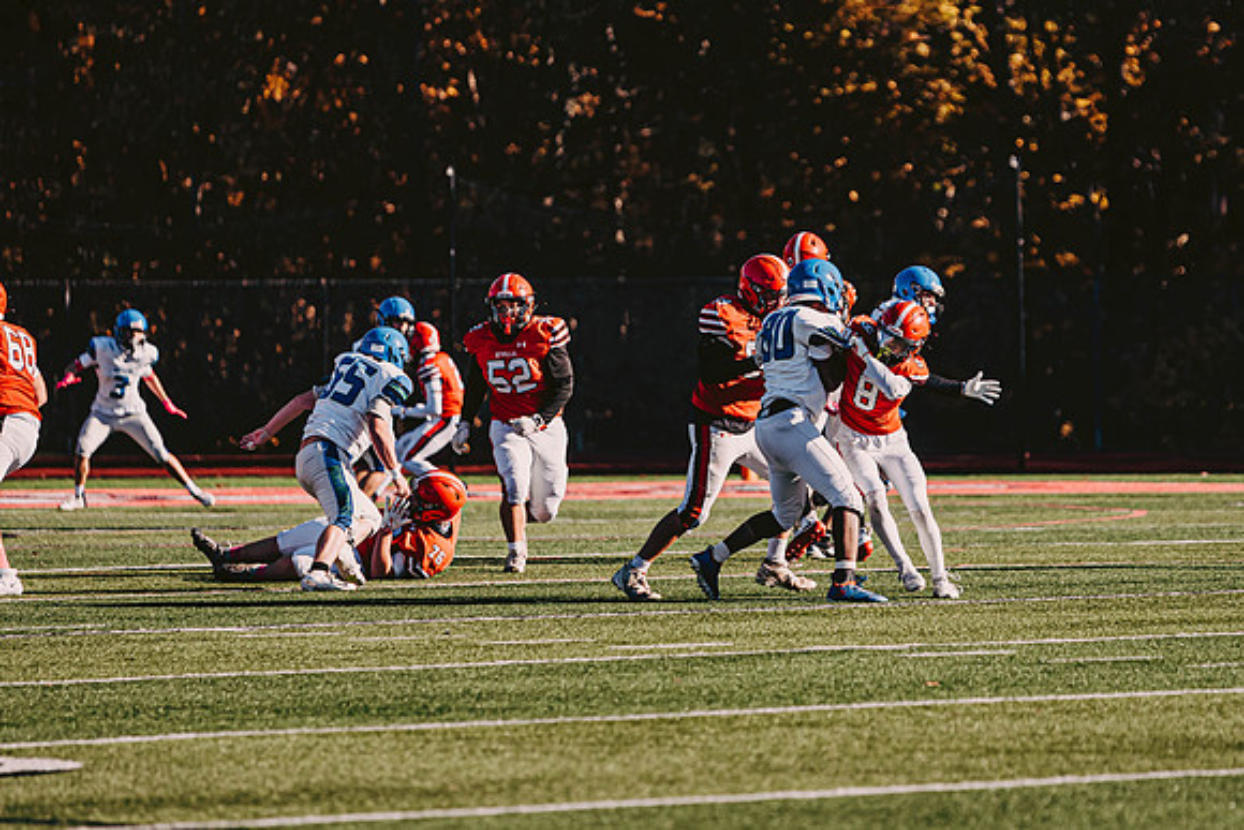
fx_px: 10000
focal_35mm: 289
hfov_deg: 7.1
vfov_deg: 4.8
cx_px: 822
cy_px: 338
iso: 250
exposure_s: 1/2000
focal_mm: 200
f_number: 3.2
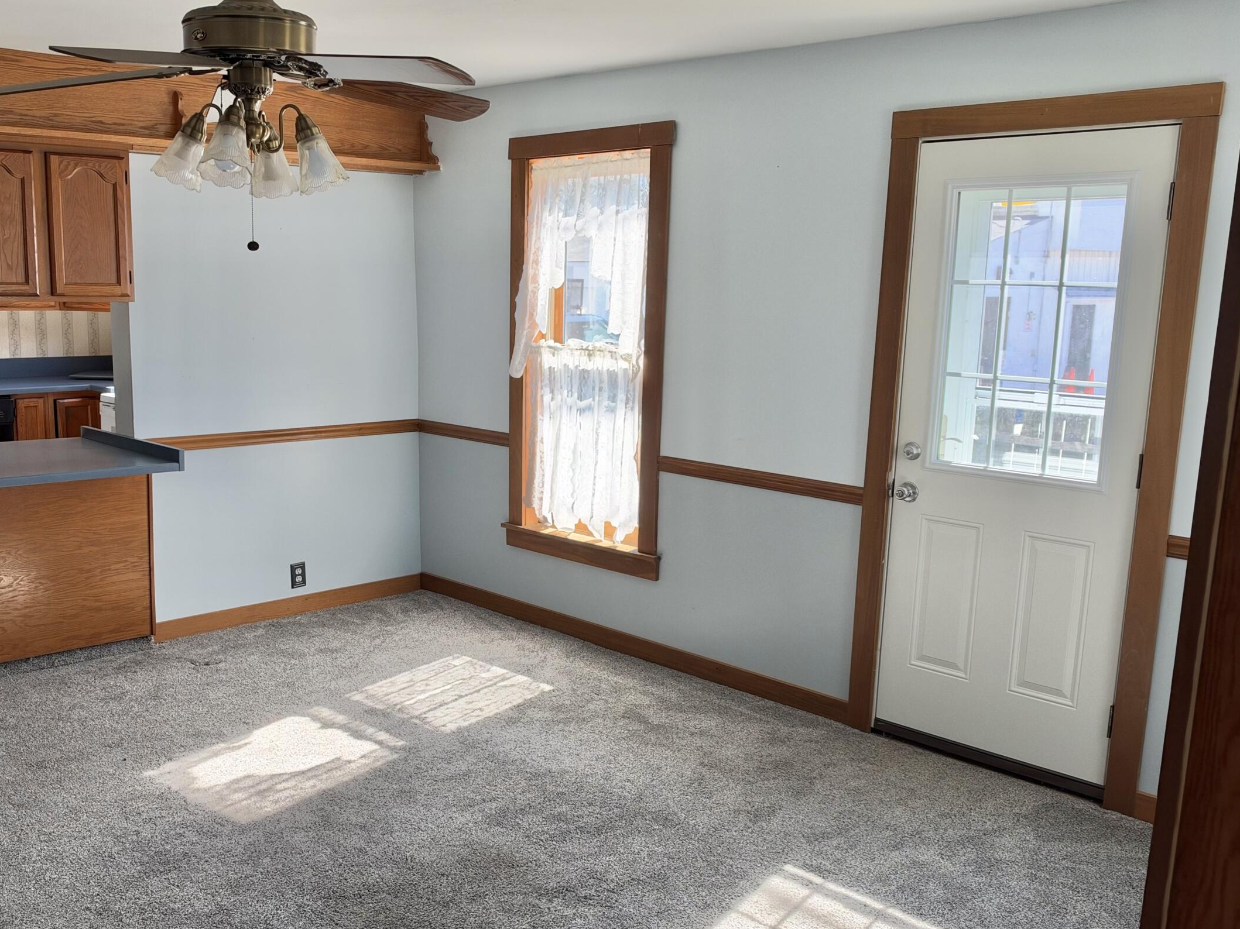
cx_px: 430
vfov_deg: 41.7
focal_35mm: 34
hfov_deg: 53.1
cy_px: 505
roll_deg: -0.5
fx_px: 1218
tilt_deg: -7.9
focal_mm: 6.93
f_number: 1.8
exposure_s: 1/218
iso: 125
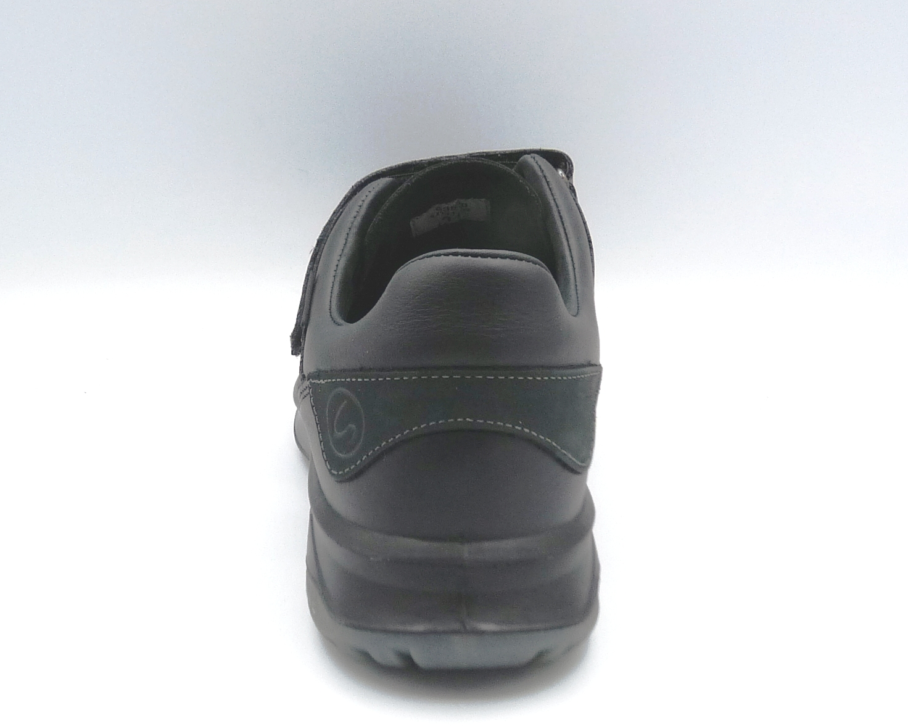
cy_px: 362
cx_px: 439
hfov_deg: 36.0
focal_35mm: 52
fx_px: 1397
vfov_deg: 29.1
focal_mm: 4.8
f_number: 4.5
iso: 100
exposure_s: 1/200
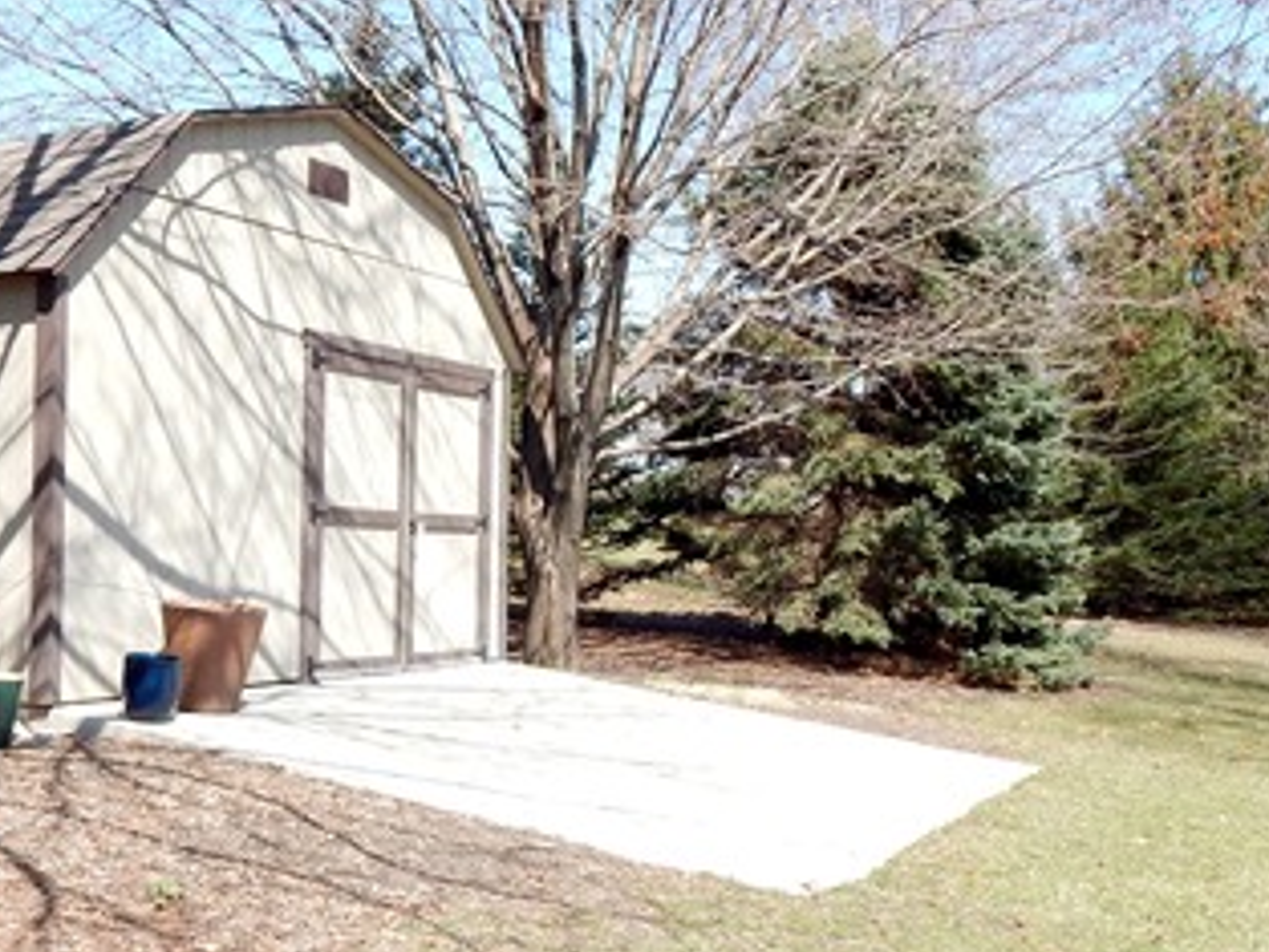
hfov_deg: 41.9
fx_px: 1650
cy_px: 555
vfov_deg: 32.1
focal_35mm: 45
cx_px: 523
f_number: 3
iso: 125
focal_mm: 4
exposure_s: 1/640
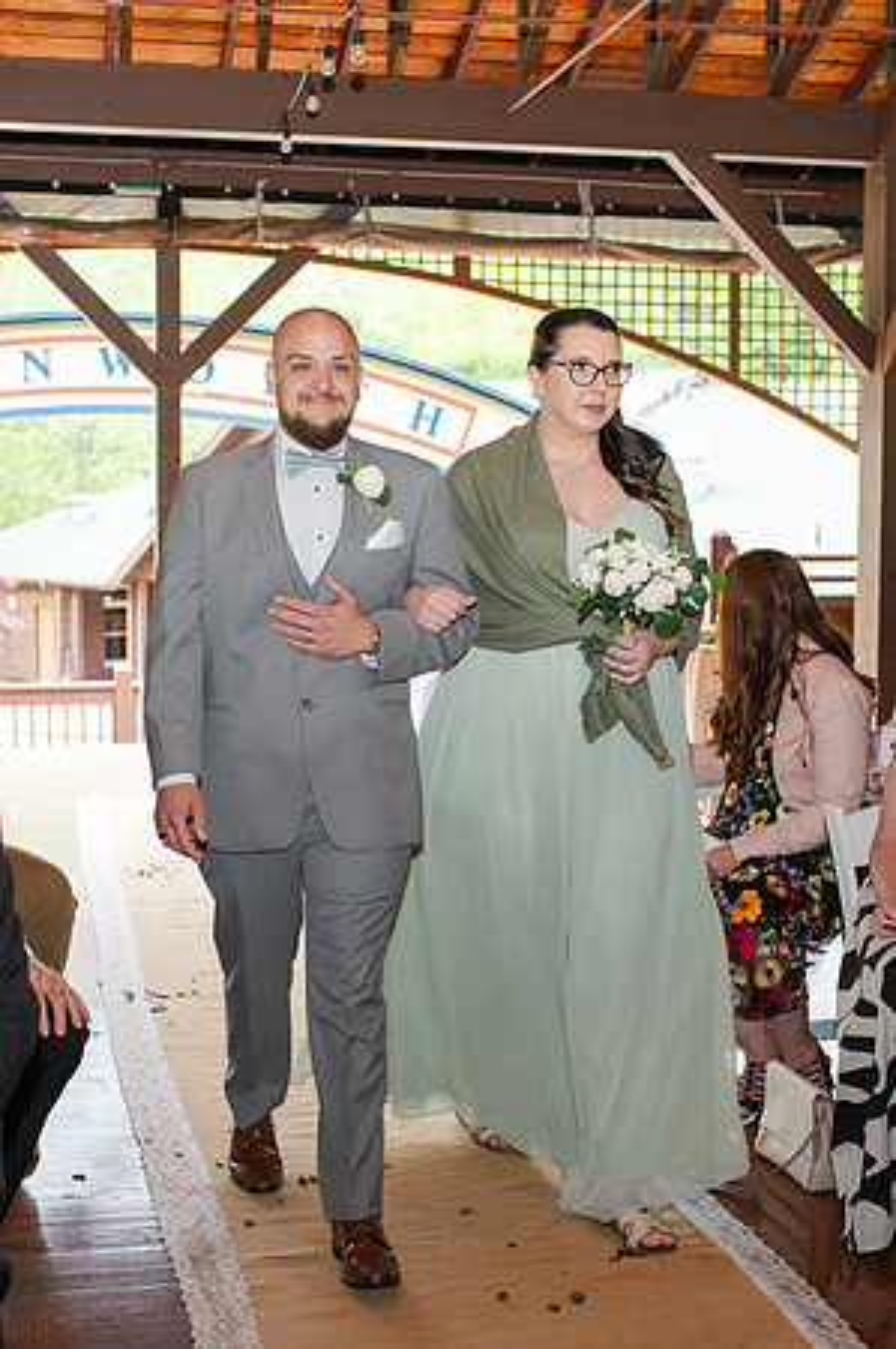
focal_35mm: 53
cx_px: 480
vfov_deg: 37.8
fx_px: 1967
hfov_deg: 25.7
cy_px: 674
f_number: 3.2
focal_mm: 35
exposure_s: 1/200
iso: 560
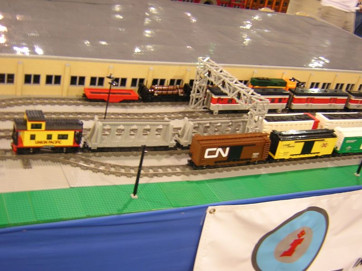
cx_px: 181
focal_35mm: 43
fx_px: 450
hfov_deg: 43.9
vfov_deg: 33.6
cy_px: 136
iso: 100
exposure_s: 1/4.6
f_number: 2.8
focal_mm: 5.6
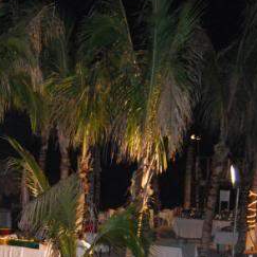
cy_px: 215
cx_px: 25
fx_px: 848
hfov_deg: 17.0
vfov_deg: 17.1
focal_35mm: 101
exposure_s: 1/60
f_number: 4
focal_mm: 24
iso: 1250
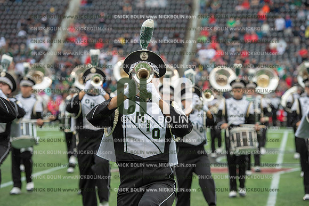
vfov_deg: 11.4
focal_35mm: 120
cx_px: 154
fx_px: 1029
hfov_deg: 17.1
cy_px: 103
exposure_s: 1/500
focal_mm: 120
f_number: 4
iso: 400
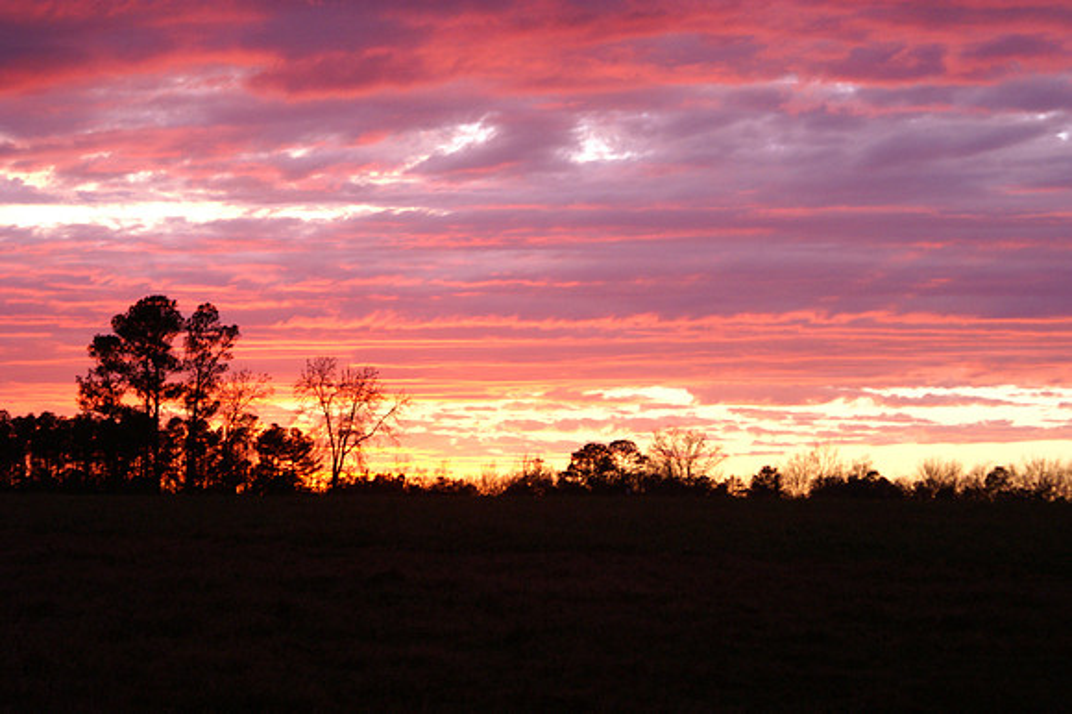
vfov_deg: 13.0
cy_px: 357
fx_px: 3125
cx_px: 536
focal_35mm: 105
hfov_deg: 19.5
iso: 800
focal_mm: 70
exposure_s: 1/80
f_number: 5.6
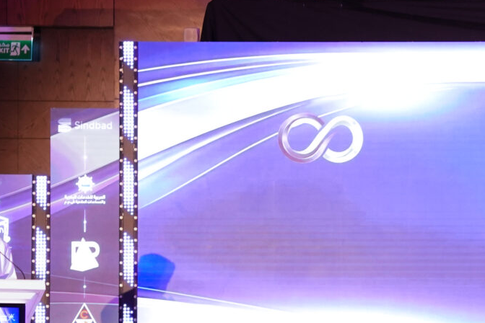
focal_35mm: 224
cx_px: 747
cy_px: 318
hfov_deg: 9.0
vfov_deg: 6.1
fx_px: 3013
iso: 2000
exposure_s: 1/125
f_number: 2.8
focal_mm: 58.7
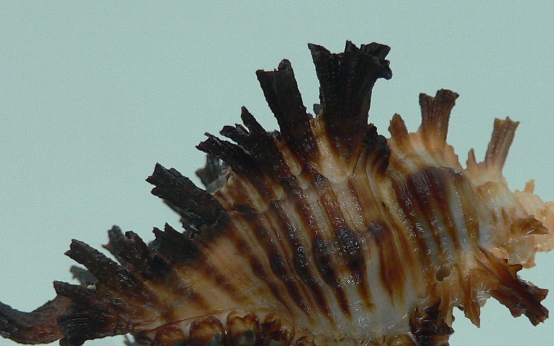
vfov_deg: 18.1
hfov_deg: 29.0
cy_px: 302
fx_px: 1072
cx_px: 300
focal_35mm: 71
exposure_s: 1/60
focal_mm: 4.6
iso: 100
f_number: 2.8
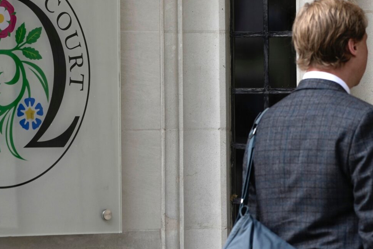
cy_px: 48
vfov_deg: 4.2
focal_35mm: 331
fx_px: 3430
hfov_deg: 6.2
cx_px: 126
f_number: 2.8
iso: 320
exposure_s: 1/800
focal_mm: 200
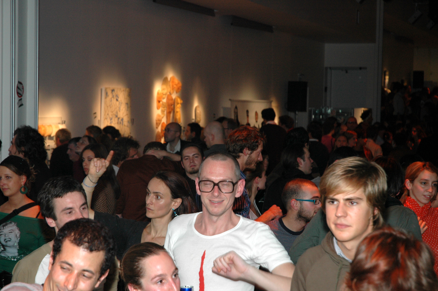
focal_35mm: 93
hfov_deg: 21.9
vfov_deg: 14.7
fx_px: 1130
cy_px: 146
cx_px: 219
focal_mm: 62
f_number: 5
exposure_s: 1/60
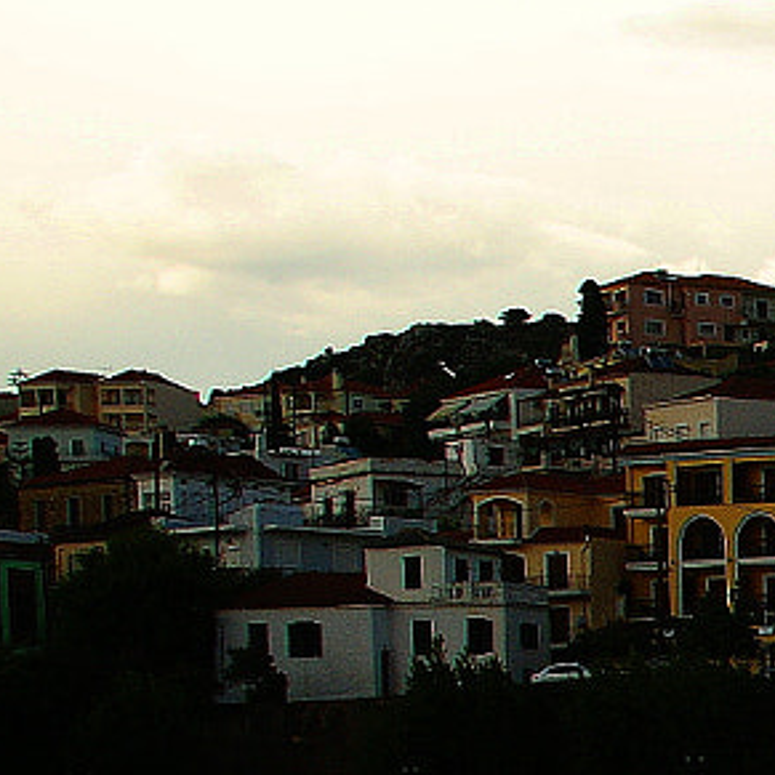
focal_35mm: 154
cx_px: 1944
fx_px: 3901
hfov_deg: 9.8
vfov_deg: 11.0
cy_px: 1109
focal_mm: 22
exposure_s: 1/160
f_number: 5.6
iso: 100
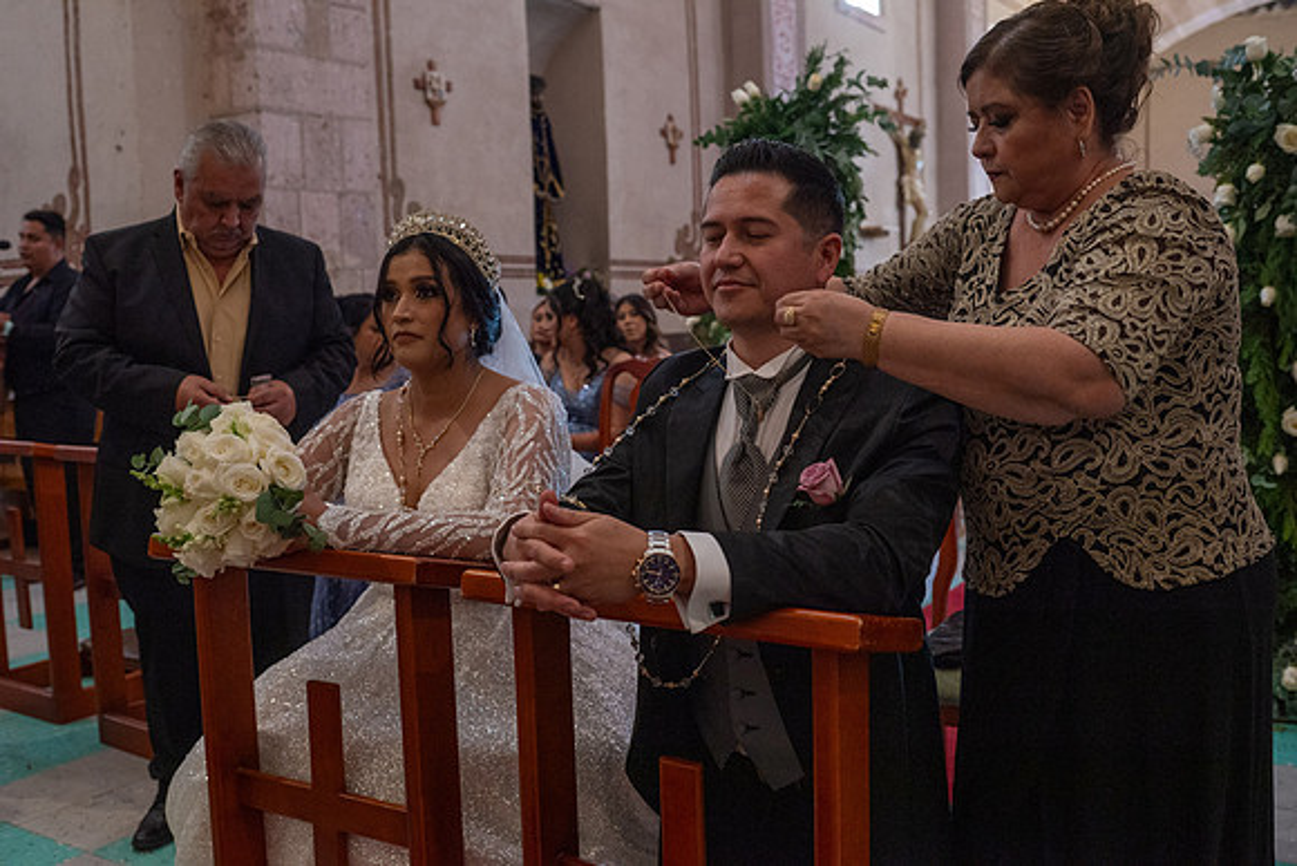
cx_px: 648
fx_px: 1261
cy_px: 433
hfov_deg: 54.4
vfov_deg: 37.9
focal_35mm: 35
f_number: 4
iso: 2500
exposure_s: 1/100
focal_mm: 35
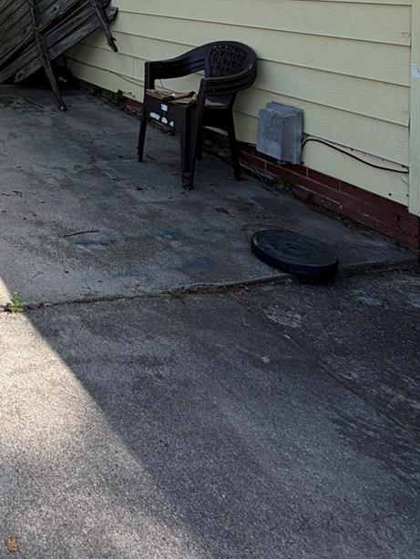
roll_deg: -0.6
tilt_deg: -2.2
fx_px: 566
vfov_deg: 44.8
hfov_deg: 33.1
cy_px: 2
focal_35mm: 35
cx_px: -87
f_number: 2.2
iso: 40
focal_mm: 2.22
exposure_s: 1/596
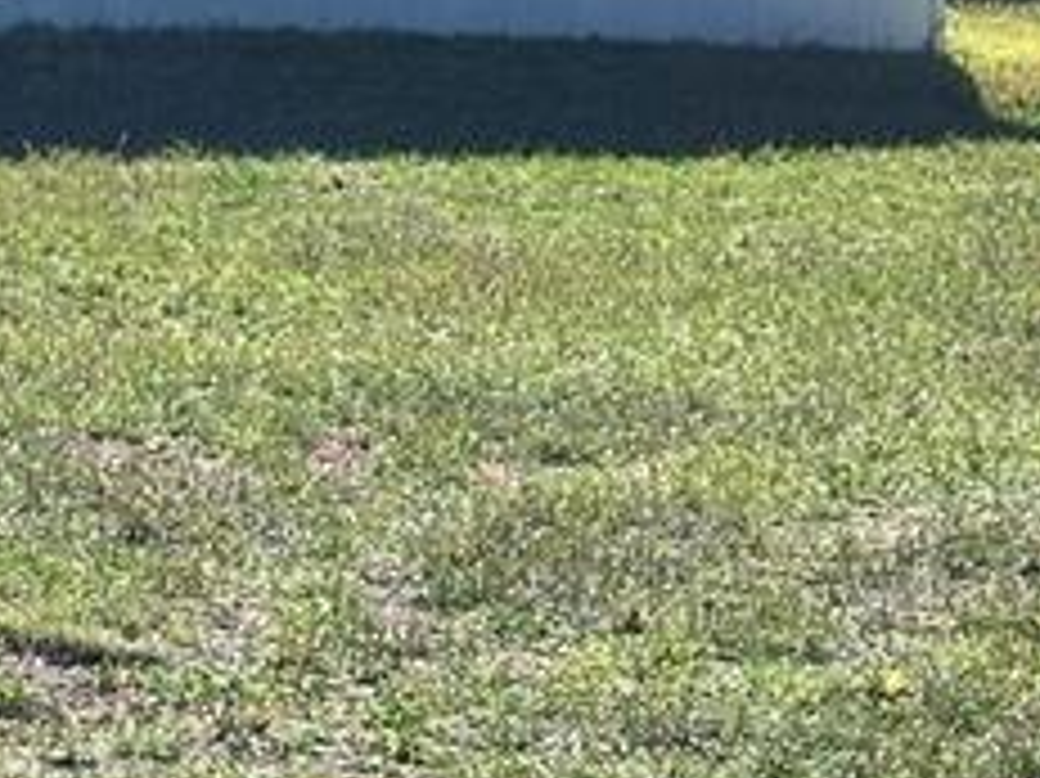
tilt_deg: -2.3
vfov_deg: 6.9
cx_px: -1202
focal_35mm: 213
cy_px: -308
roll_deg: +0.4
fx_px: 6396
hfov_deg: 8.7
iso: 64
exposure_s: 1/2410
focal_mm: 6.86
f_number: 1.78
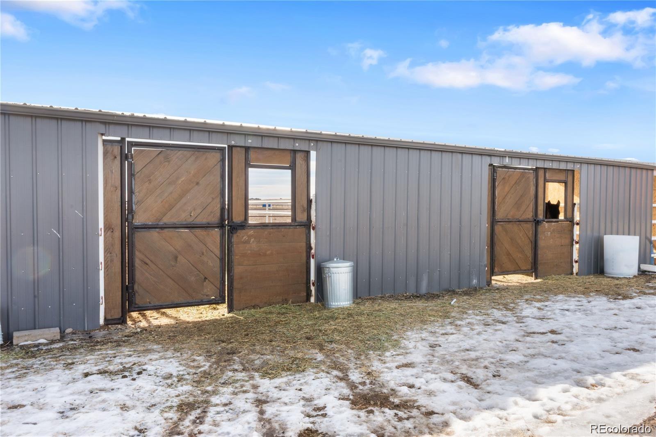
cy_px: 218
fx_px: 474
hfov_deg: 69.4
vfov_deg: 49.5
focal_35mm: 26
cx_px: 328
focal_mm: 17.4
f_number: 22
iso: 64
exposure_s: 1/20
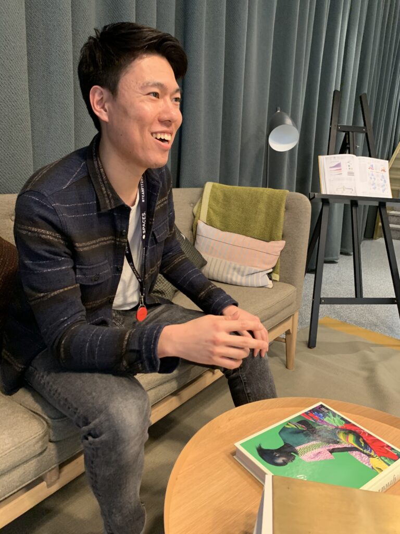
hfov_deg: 53.1
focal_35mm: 26
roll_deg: -4.0
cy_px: 267
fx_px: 401
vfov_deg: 67.3
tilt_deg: -13.9
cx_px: 200
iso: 400
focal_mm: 4.25
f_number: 1.8
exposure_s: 1/33
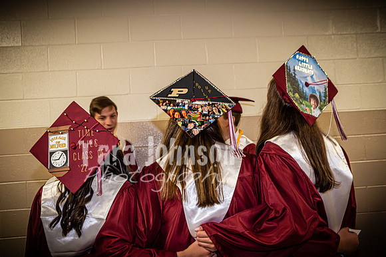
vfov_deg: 36.8
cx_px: 193
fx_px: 386
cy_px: 128
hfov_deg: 53.2
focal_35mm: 36
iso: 400
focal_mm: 24
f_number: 4.5
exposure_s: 1/20
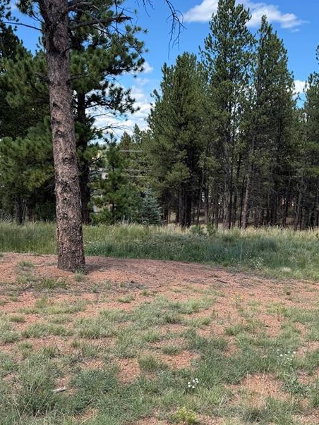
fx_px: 529
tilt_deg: -11.1
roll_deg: +0.9
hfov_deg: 33.3
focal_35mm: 43
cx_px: 209
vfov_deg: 43.4
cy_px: 273
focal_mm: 6.76
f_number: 1.78
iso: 100
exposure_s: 1/1855
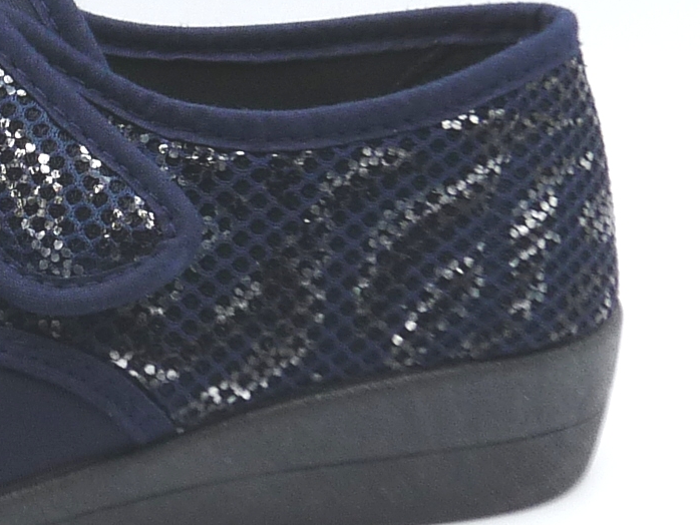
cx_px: -45
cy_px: 235
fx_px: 2225
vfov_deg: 13.5
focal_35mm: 110
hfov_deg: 17.4
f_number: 4
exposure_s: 1/160
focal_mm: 4.8
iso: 100
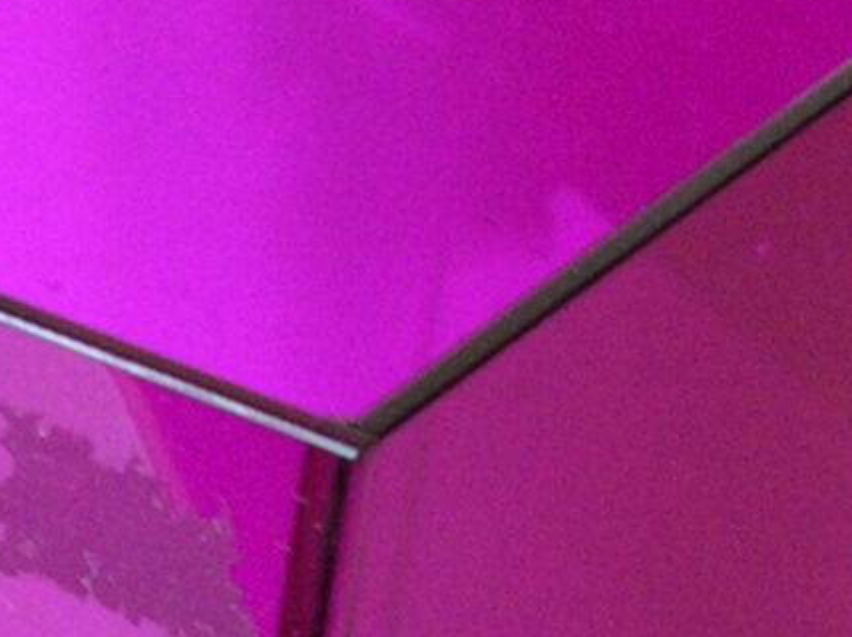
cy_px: 750
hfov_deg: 10.4
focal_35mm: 187
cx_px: -133
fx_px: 4597
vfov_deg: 7.9
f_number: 2.8
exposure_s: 1/6
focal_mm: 5.8
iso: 95
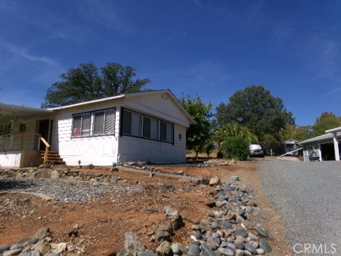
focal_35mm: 24
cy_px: 128
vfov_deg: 56.8
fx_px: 236
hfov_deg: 71.6
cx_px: 170
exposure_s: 1/1000
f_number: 3.7
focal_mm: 4.3
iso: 100
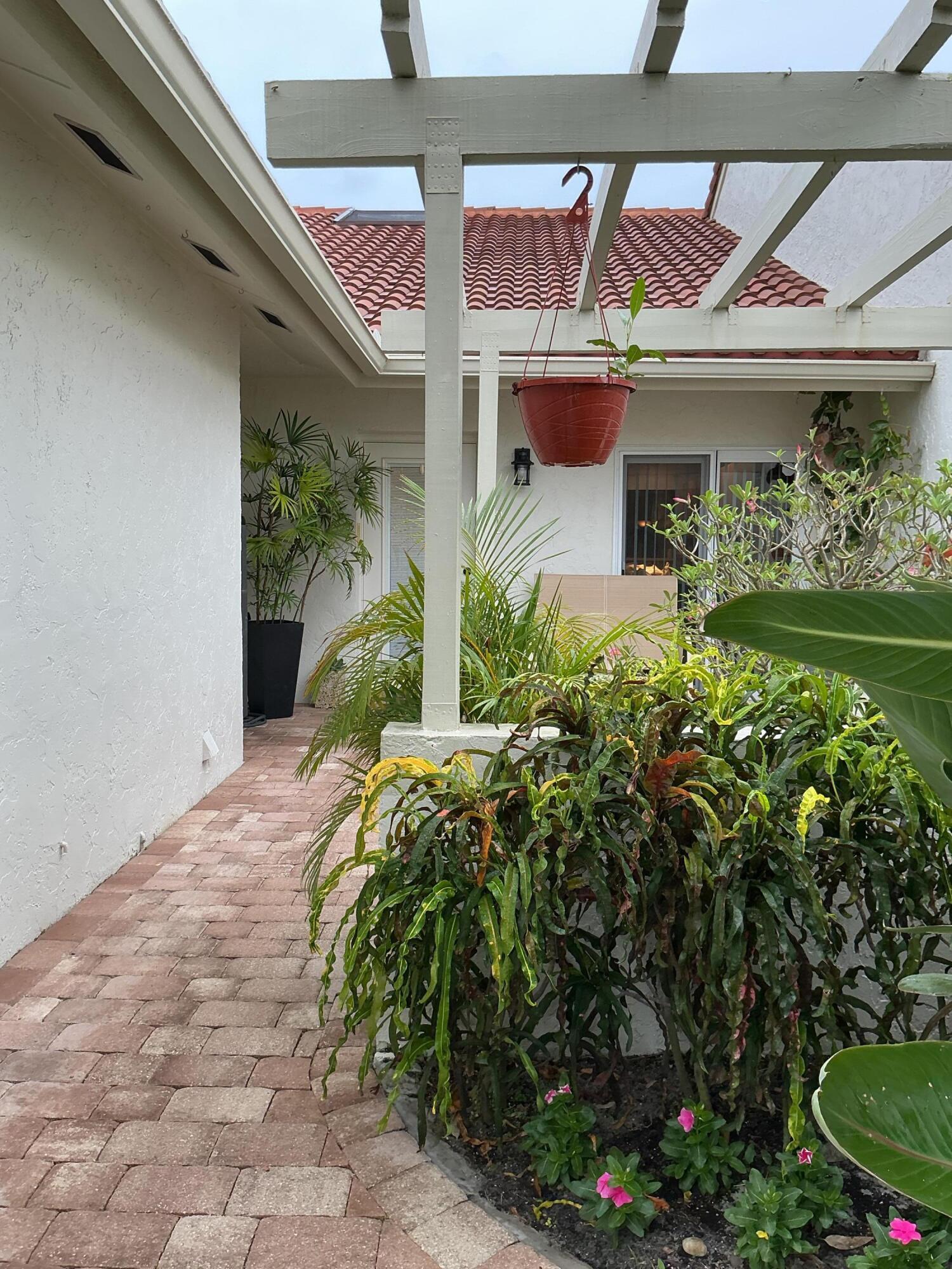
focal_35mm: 29
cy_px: 634
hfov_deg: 48.2
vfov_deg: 61.7
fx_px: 1063
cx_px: 476
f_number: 1.8
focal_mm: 3
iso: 32
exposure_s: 1/120
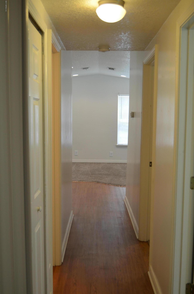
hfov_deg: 29.7
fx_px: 365
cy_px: 147
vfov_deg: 43.7
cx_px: 97
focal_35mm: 45
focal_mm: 30
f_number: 4.2
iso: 560
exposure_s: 1/60
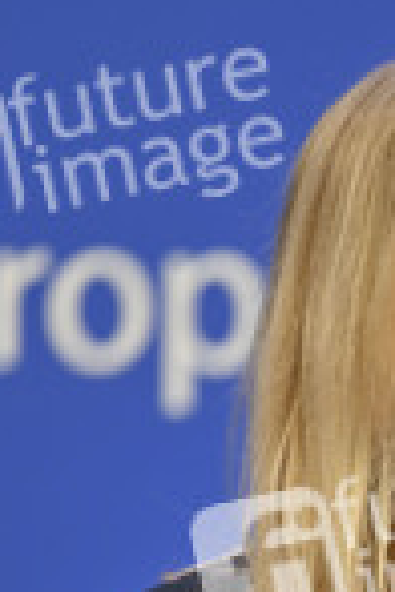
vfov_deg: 3.8
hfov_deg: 2.5
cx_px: 516
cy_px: 749
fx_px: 8969
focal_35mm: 545
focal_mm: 200
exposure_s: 1/100
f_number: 2.8
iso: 400
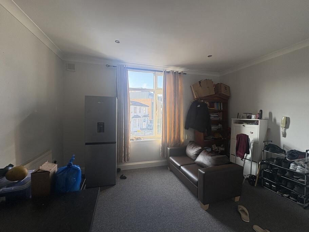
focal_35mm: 14
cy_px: 116
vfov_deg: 85.7
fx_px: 125
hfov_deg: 102.1
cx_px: 154
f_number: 2.2
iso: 40
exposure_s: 1/104
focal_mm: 2.22
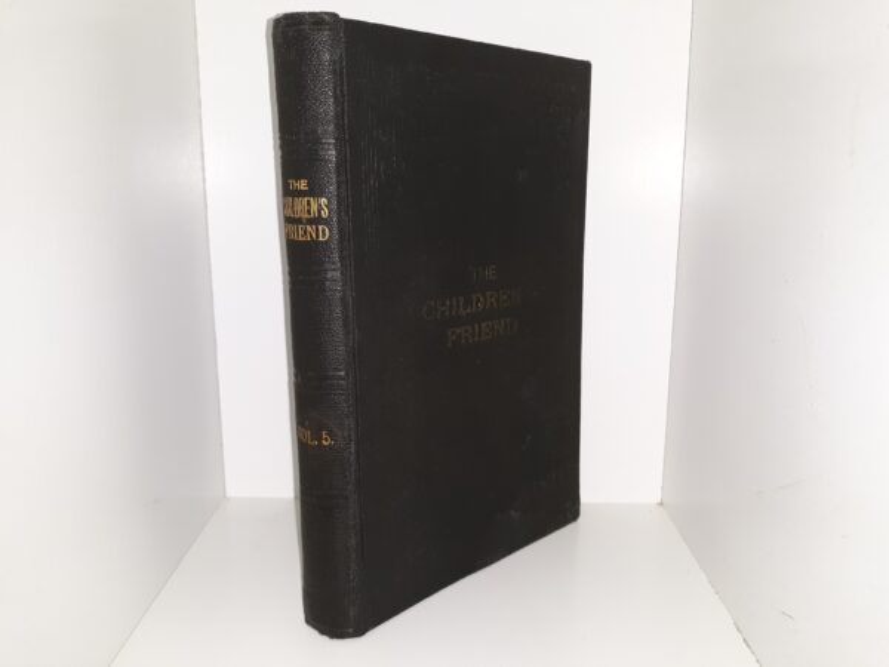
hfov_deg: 63.4
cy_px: 334
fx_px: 719
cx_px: 444
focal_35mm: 28
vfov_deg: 49.7
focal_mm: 3.7
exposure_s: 1/120
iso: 64
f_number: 1.7
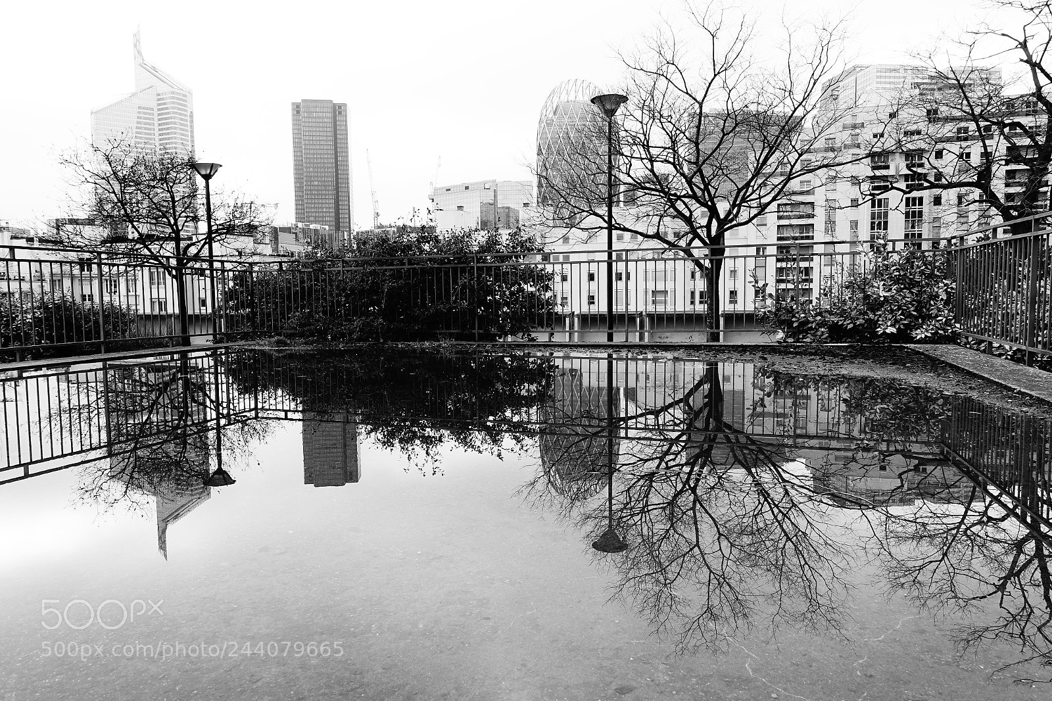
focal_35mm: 24
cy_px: 350
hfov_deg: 73.8
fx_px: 701
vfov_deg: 53.1
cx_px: 526
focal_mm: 8.8
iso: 125
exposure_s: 1/125
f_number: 5.6
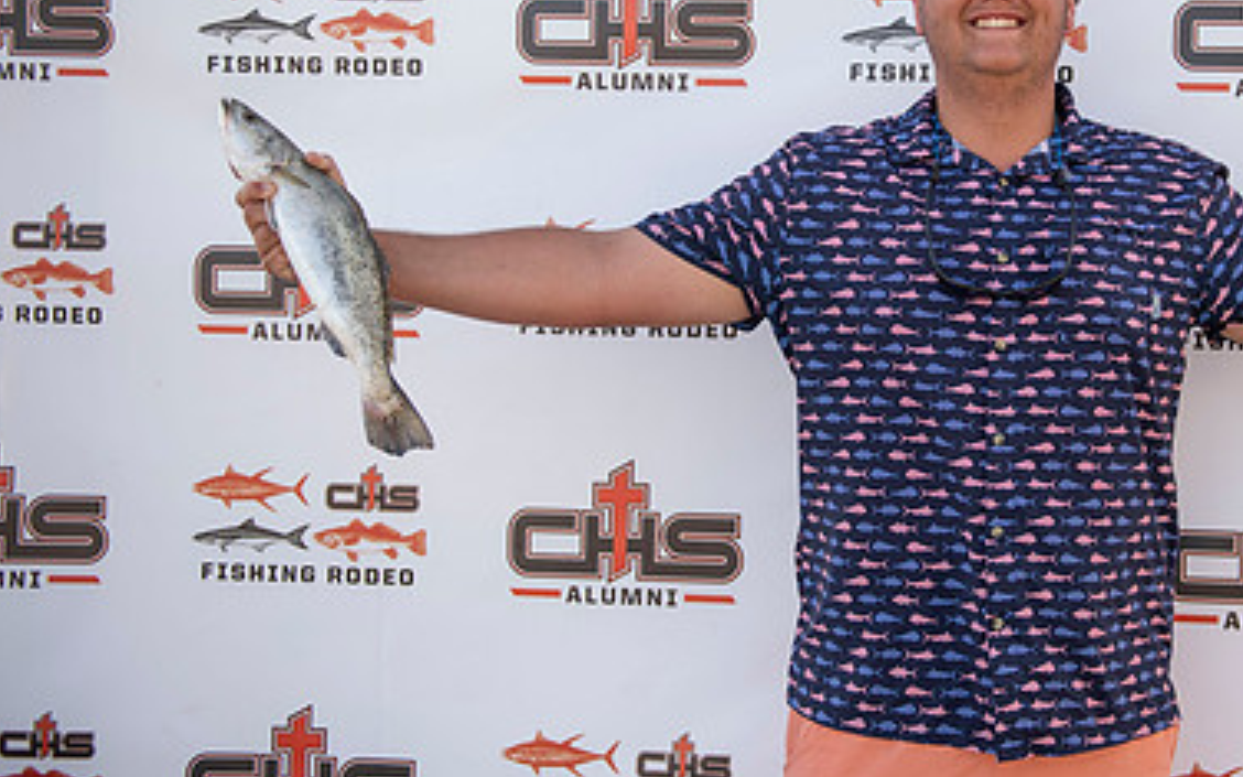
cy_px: 268
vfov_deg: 23.5
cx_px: 936
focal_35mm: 55
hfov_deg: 36.0
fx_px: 1863
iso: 50
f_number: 3.2
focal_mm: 35
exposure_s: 1/250
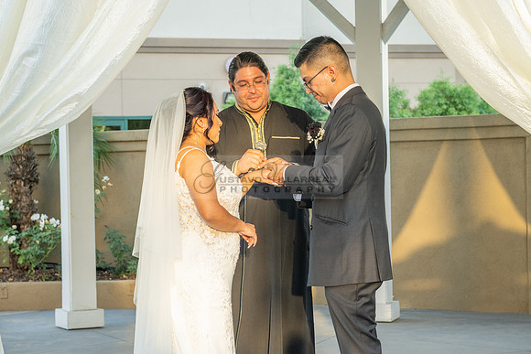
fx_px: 1318
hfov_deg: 22.8
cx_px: 276
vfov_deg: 15.3
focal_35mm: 89
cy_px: 181
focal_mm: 70
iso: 500
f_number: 6.3
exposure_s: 1/200
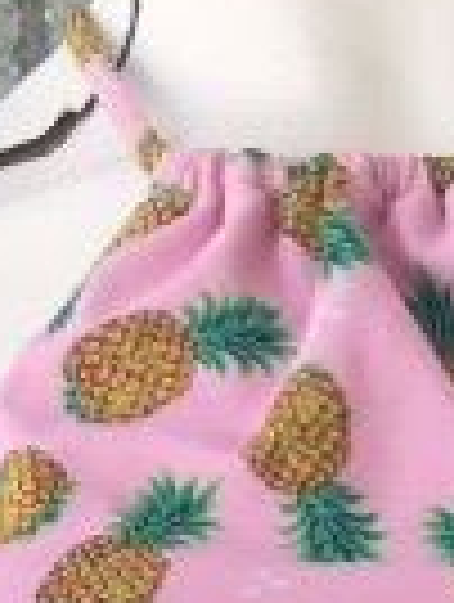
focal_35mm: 216
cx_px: 544
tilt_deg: -5.6
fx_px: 3765
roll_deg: +1.8
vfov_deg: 7.9
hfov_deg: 6.9
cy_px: 1827
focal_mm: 4.15
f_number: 2.2
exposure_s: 1/739
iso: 25
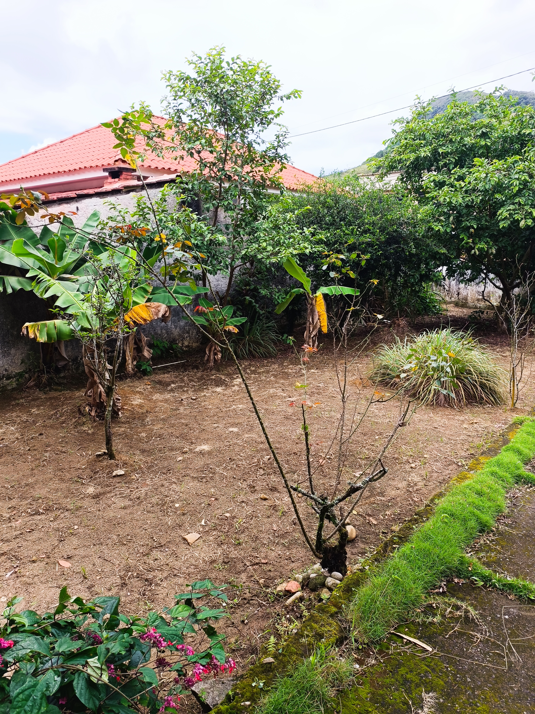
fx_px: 495
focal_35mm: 24
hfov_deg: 56.8
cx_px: 268
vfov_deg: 71.6
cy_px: 357
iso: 50
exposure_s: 1/223
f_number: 1.65
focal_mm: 6.14
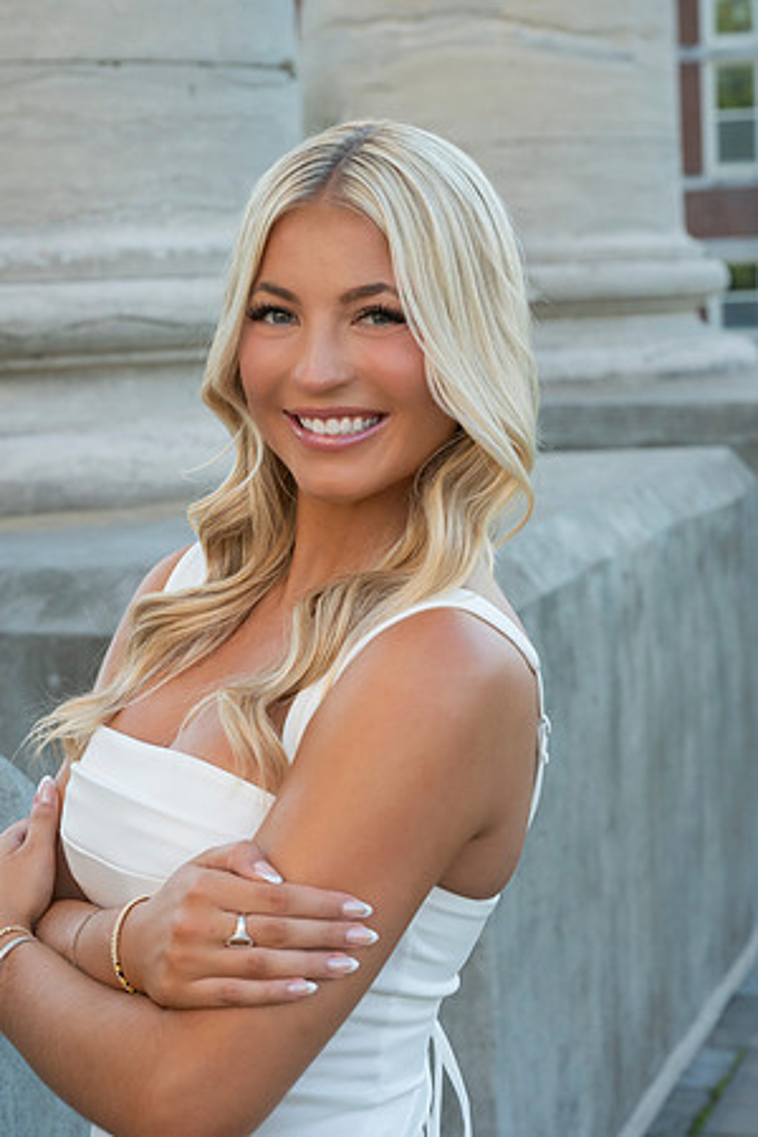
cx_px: 379
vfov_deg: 25.1
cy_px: 568
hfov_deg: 16.9
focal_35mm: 81
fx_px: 2558
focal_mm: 81
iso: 400
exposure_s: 1/400
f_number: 8
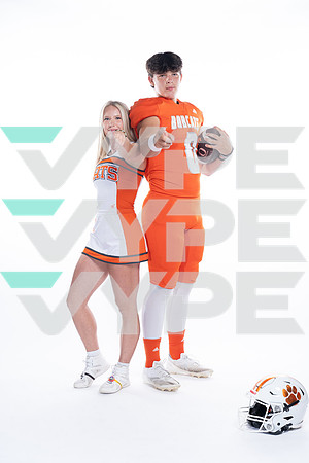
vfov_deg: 34.5
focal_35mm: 58
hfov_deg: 23.4
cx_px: 154
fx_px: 747
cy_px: 232
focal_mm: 58
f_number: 5.6
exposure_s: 1/250
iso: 400
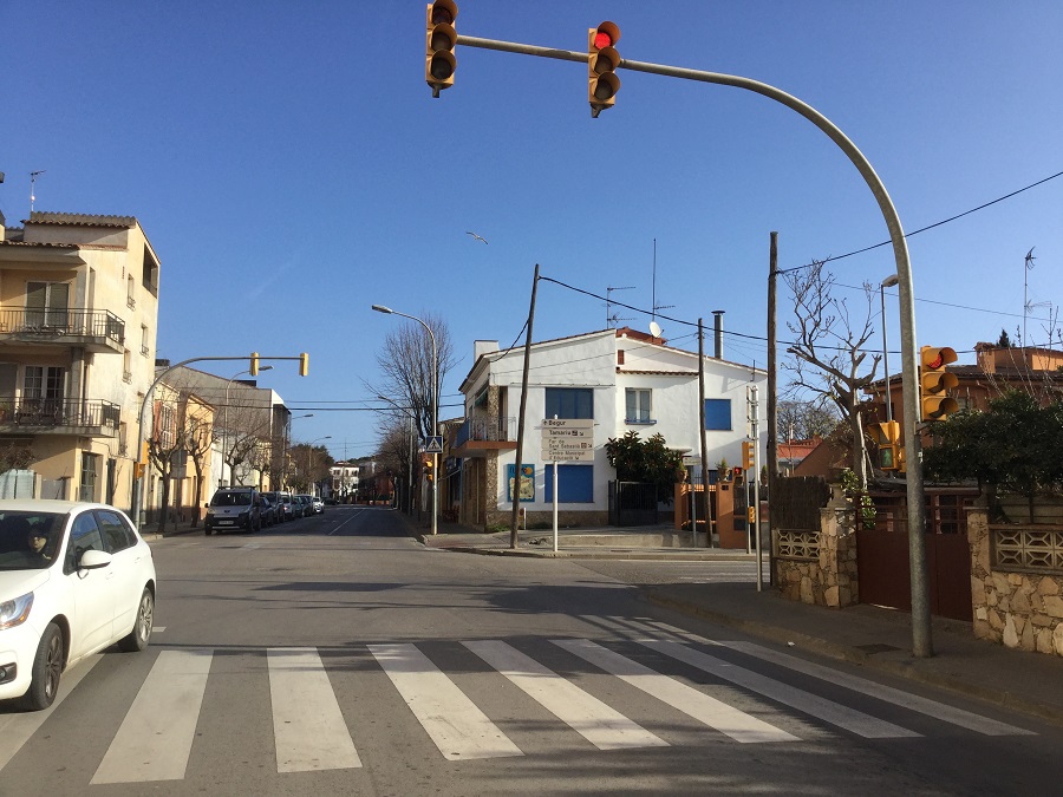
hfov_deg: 58.4
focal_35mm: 31
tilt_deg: +4.7
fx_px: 952
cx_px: 532
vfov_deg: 45.4
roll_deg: -1.1
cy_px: 398
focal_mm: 3.3
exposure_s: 1/1217
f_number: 2.4
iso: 25
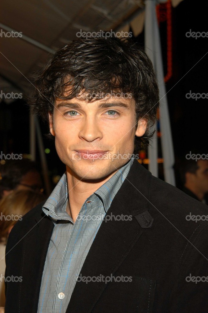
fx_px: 847
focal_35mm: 98
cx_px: 104
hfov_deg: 14.0
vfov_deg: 20.9
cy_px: 156
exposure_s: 1/180
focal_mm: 65
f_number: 8
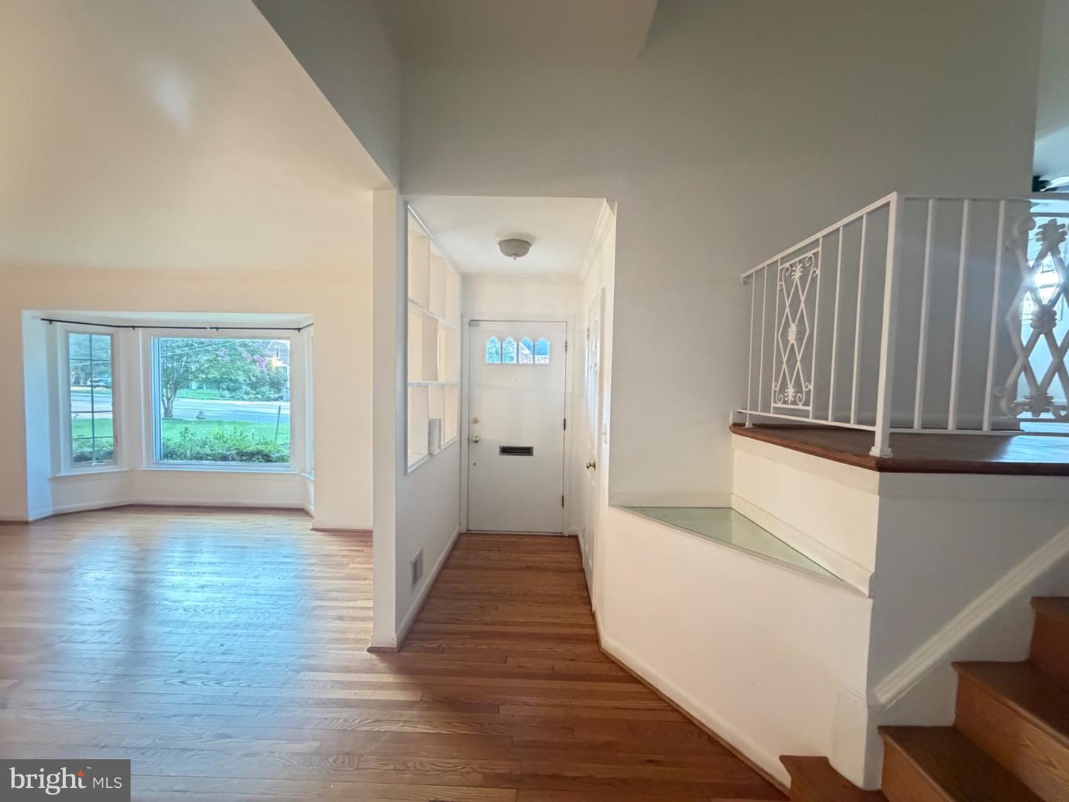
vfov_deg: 85.7
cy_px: 401
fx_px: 432
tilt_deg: -3.0
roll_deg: -0.2
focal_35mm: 14
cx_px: 534
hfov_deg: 102.1
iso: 1000
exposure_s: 1/60
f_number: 2.2
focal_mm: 2.22
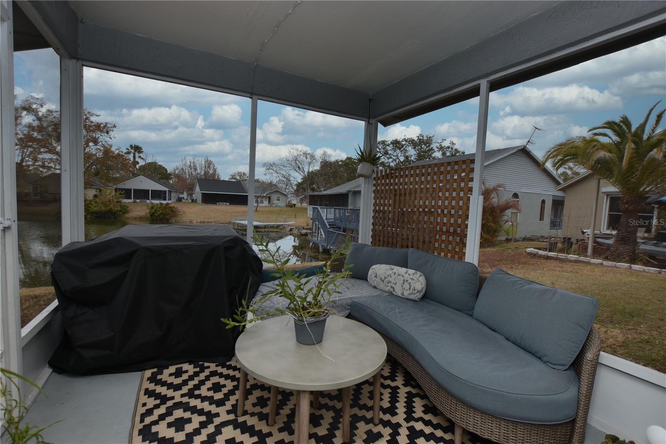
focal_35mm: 15
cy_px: 222
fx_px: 277
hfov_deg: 100.4
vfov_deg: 77.3
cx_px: 333
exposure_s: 1/125
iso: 100
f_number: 5.6
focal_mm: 10
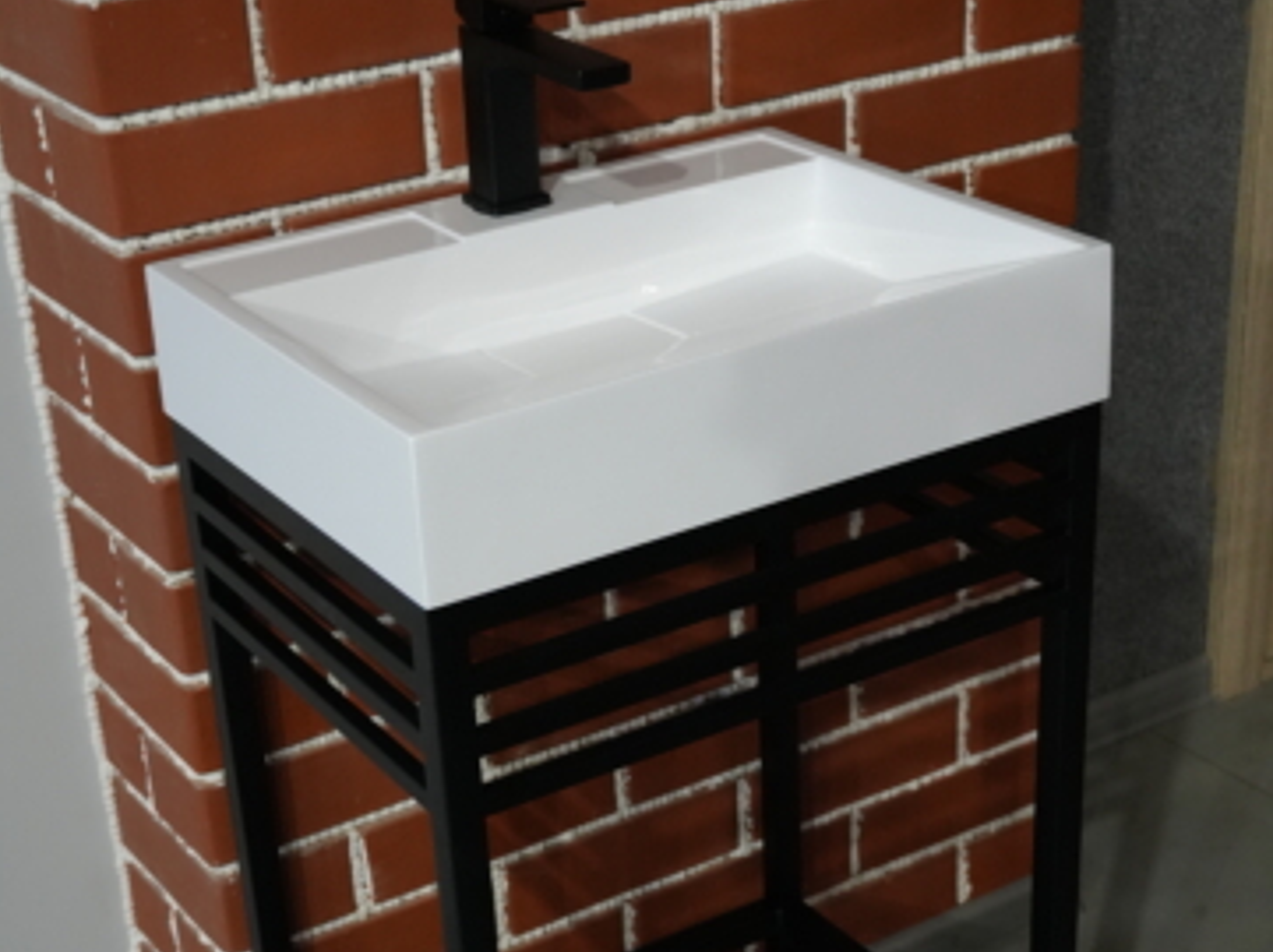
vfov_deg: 22.1
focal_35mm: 66
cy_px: 652
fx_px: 2425
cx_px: 644
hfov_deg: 29.4
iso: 3200
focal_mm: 30
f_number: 4.5
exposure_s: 1/125
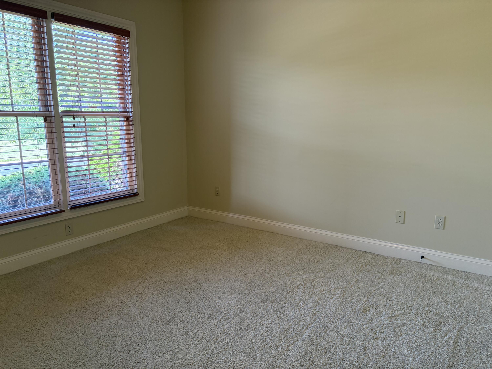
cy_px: 184
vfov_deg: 53.1
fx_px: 370
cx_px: 246
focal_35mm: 26
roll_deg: +0.0
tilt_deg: -10.1
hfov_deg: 67.3
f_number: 1.6
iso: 160
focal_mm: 5.96
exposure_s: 1/120
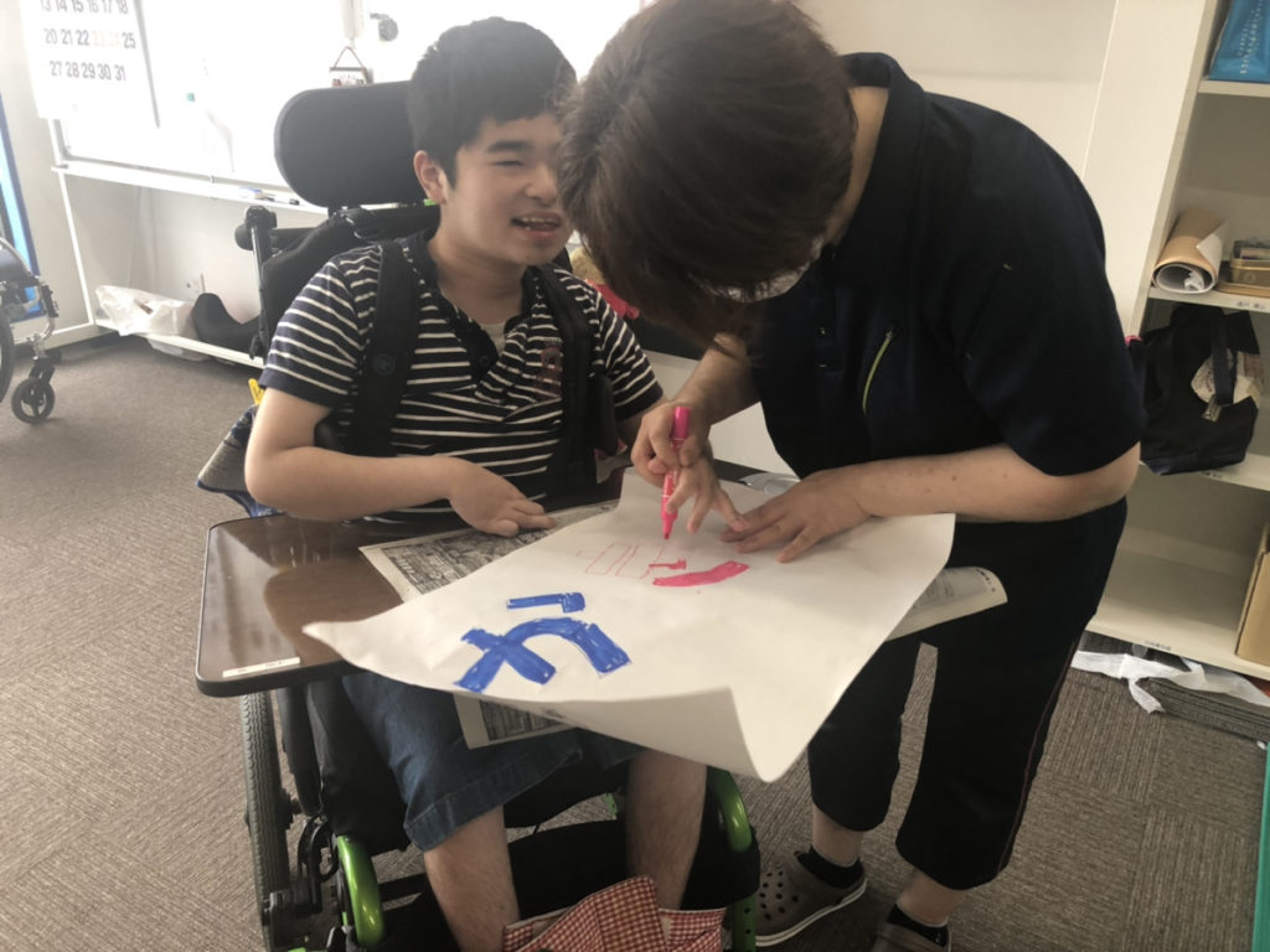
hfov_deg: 63.4
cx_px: 635
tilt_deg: -25.5
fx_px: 1027
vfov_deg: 49.7
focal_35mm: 28
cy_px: 476
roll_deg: -1.8
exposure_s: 1/120
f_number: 1.8
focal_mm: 3.99
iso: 160
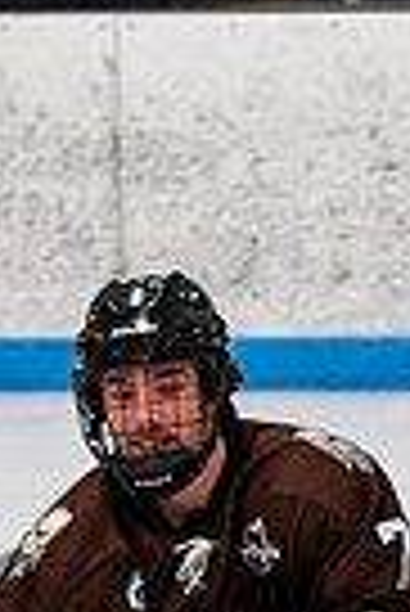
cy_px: 806
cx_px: 172
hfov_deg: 2.4
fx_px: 9610
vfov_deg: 3.6
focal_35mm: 564
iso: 1250
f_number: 3.2
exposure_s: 1/800
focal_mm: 70
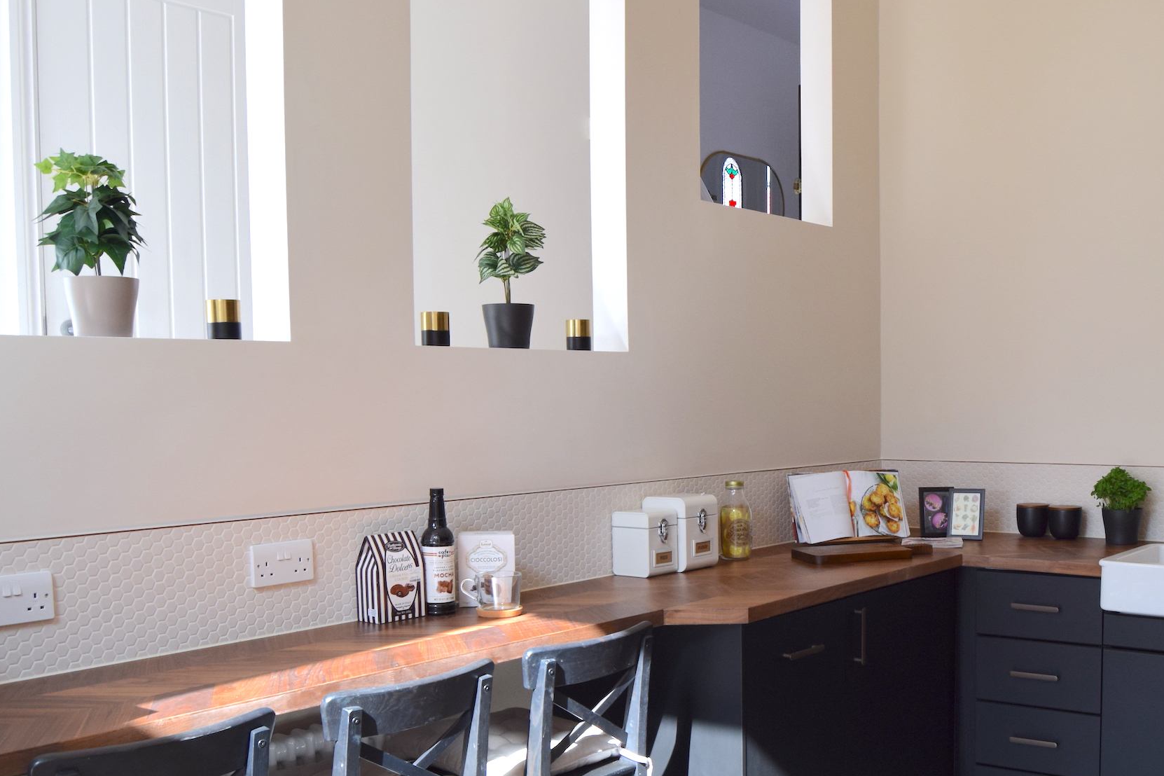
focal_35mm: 39
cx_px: 813
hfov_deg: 48.4
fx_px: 1261
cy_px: 490
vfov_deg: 34.0
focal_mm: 18
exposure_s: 1/160
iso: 400
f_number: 6.3
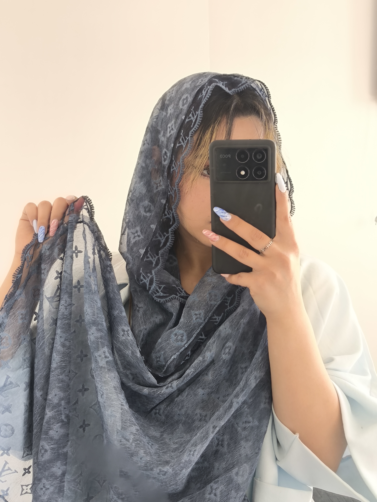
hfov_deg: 36.0
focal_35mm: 40
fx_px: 580
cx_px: 188
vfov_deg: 46.8
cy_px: 251
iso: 100
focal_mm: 4.71
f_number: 1.7
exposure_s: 1/50
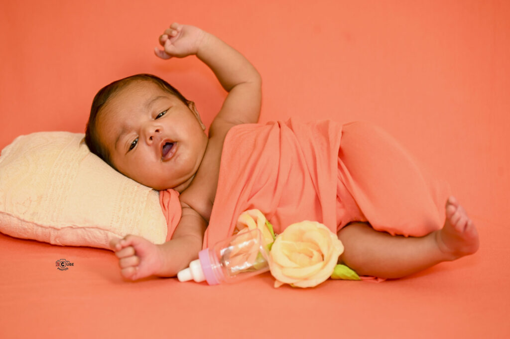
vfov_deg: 15.7
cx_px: 255
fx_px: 1231
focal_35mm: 87
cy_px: 170
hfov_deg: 23.4
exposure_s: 1/200
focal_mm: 87
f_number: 4
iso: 800
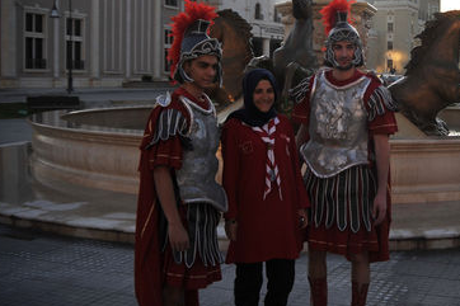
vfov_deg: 15.7
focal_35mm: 87
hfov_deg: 23.1
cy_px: 101
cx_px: 361
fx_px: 1111
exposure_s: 1/1250
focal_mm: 50
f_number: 1.4
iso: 200
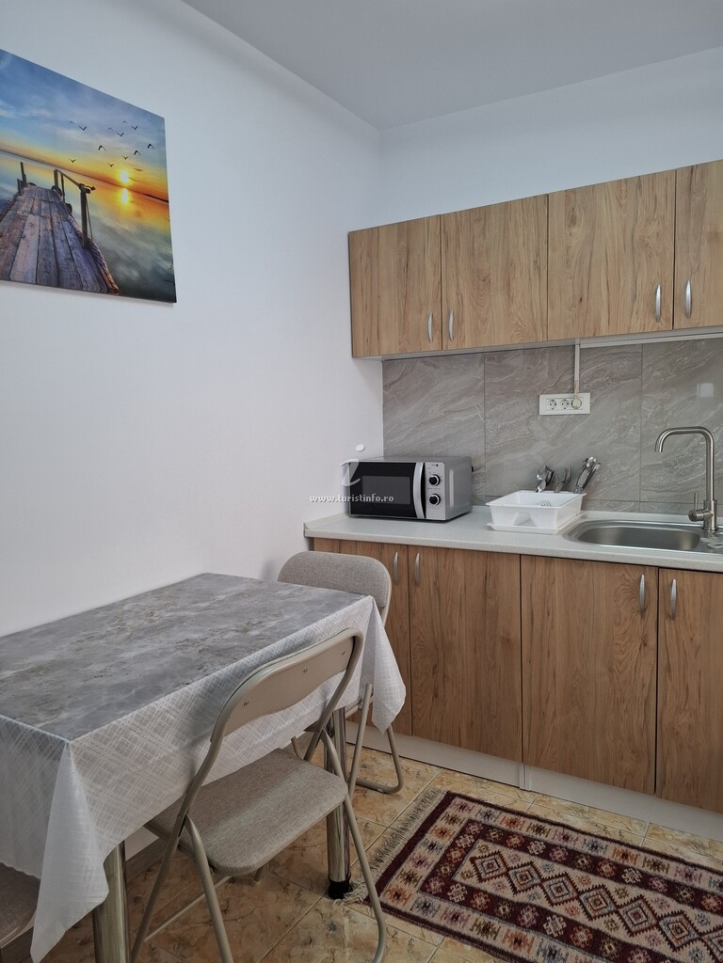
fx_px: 641
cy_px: 482
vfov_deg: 73.9
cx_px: 362
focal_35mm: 23
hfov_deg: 58.9
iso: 160
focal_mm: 5.54
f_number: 1.8
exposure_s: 1/120
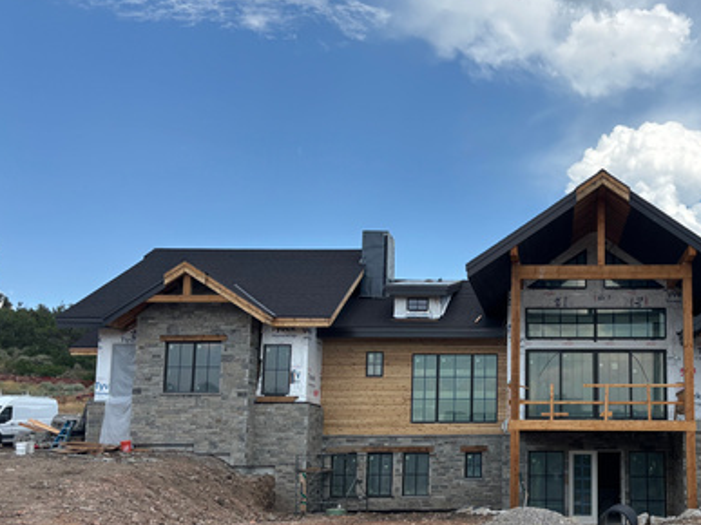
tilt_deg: +6.3
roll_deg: +0.6
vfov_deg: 33.3
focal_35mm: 43
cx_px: 554
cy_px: 349
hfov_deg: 42.1
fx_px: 871
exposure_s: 1/2193
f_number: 1.6
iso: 50
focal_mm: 5.96
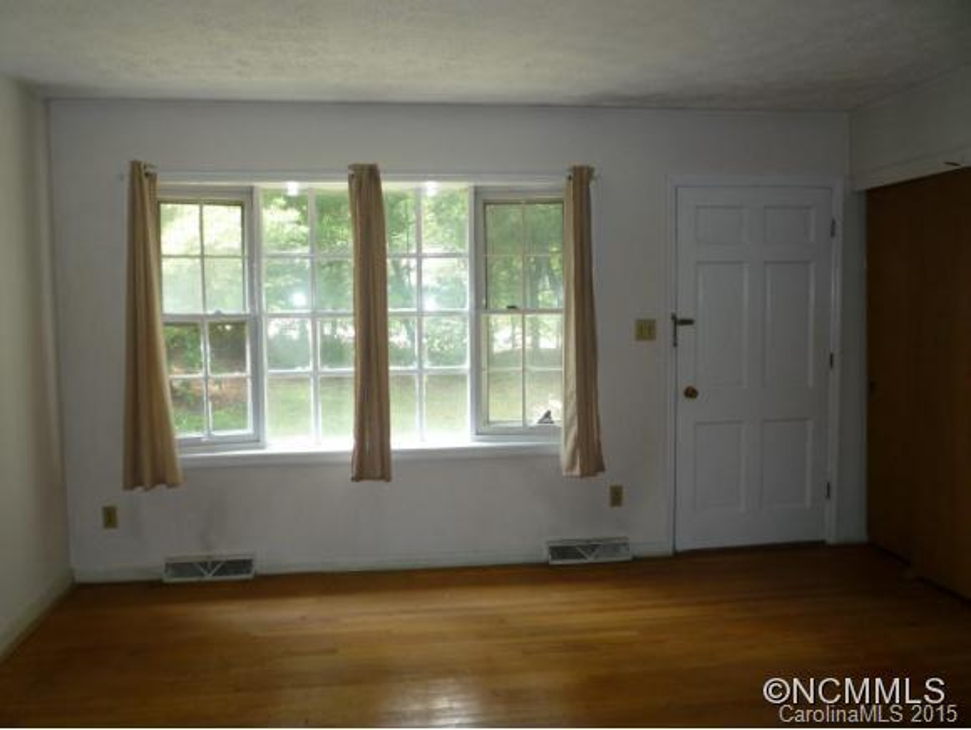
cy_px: 365
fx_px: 814
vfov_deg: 48.3
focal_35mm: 29
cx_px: 486
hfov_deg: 61.6
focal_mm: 5.2
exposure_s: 1/30
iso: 100
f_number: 3.3
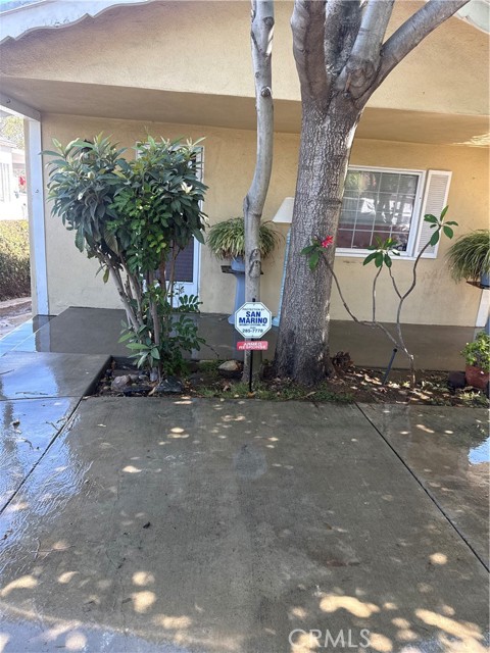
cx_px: 245
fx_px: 453
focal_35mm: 24
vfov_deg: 71.6
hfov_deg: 56.8
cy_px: 326
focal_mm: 6.76
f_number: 1.78
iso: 64
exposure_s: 1/189
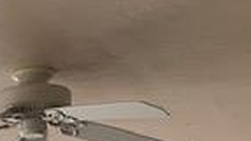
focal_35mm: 127
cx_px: -95
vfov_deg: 8.1
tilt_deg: -6.4
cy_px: 419
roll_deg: -0.3
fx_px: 844
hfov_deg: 15.9
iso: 32
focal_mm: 4.25
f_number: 1.8
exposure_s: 1/120
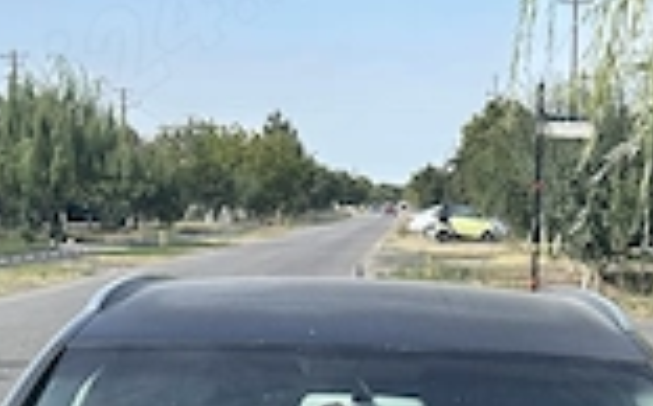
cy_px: 770
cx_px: 385
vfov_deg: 11.3
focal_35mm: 106
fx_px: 1884
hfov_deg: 19.6
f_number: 1.5
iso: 50
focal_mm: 5.7
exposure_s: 1/1751
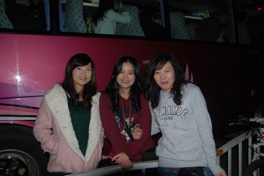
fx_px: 209
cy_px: 88
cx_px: 132
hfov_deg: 64.5
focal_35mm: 28
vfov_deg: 45.7
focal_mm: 19
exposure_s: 1/60
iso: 200
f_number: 2.8
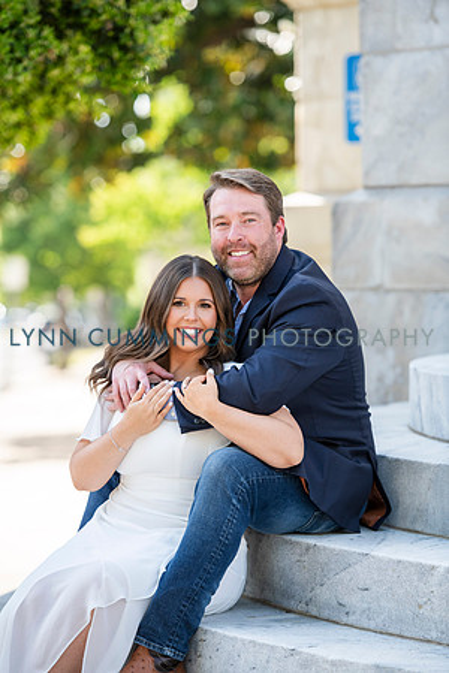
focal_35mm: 150
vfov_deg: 13.7
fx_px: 2806
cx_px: 224
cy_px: 336
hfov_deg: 9.1
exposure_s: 1/1000
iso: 400
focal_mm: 150
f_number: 3.5
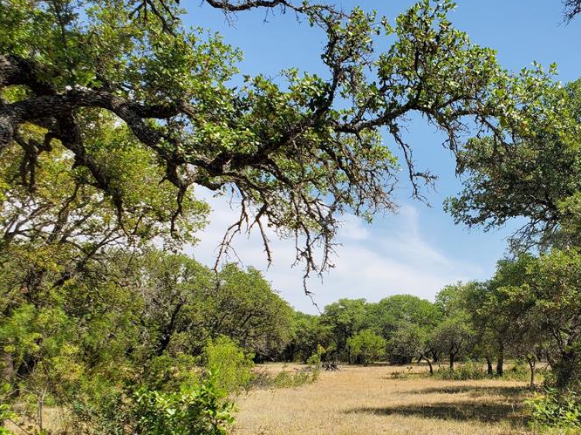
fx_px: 671
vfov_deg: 35.6
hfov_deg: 45.8
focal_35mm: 40
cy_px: 286
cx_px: 407
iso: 50
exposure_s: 1/1470
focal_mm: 4.3
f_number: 2.4
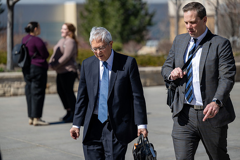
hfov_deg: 15.8
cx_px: 120
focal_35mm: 130
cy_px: 80
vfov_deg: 10.6
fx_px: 867
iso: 100
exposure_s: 1/3200
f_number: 2.8
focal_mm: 130
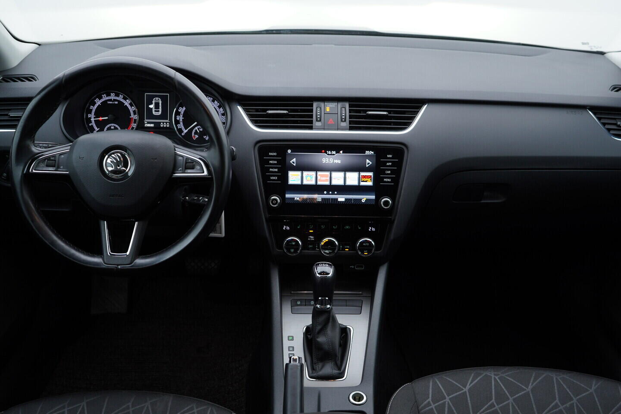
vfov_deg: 36.9
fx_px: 621
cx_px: 310
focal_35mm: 36
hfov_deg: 53.1
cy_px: 207
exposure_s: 1/50
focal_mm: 24
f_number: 3.2
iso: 125
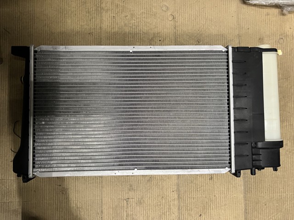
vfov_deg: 53.0
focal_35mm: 26
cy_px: 110
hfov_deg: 67.3
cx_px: 147
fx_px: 221
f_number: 1.5
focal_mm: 5.7
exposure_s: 1/33
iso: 400
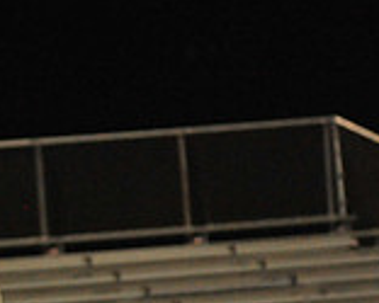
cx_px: -267
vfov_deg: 2.2
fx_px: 7834
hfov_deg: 2.8
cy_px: 427
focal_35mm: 698
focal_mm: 200
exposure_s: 1/200
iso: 5000
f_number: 5.6
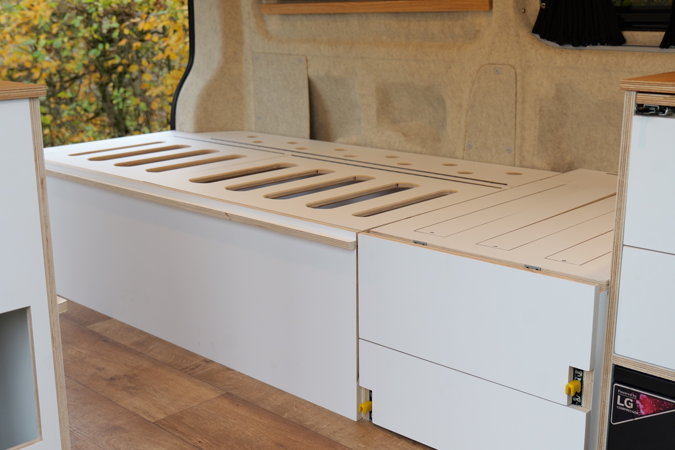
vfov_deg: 29.2
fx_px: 862
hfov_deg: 42.7
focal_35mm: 46
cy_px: 225
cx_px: 338
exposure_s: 1/60
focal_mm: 46
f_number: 5
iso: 800
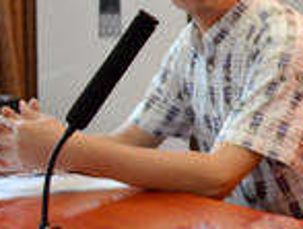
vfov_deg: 8.4
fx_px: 1544
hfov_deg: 10.4
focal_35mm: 176
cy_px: -35
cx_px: 590
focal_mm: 30
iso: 800
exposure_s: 1/30
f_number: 4.5
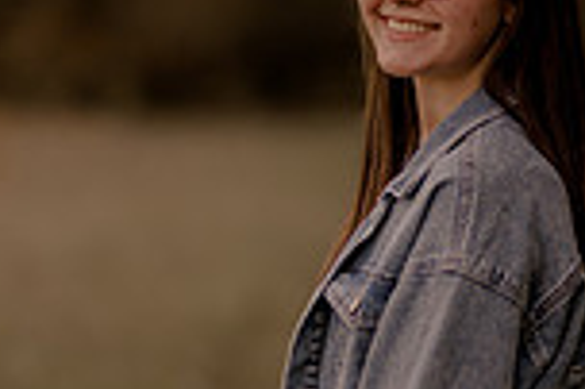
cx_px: 316
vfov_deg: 4.2
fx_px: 5275
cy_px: 310
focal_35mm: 325
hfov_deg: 6.3
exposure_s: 1/3200
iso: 200
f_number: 1.4
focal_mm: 85
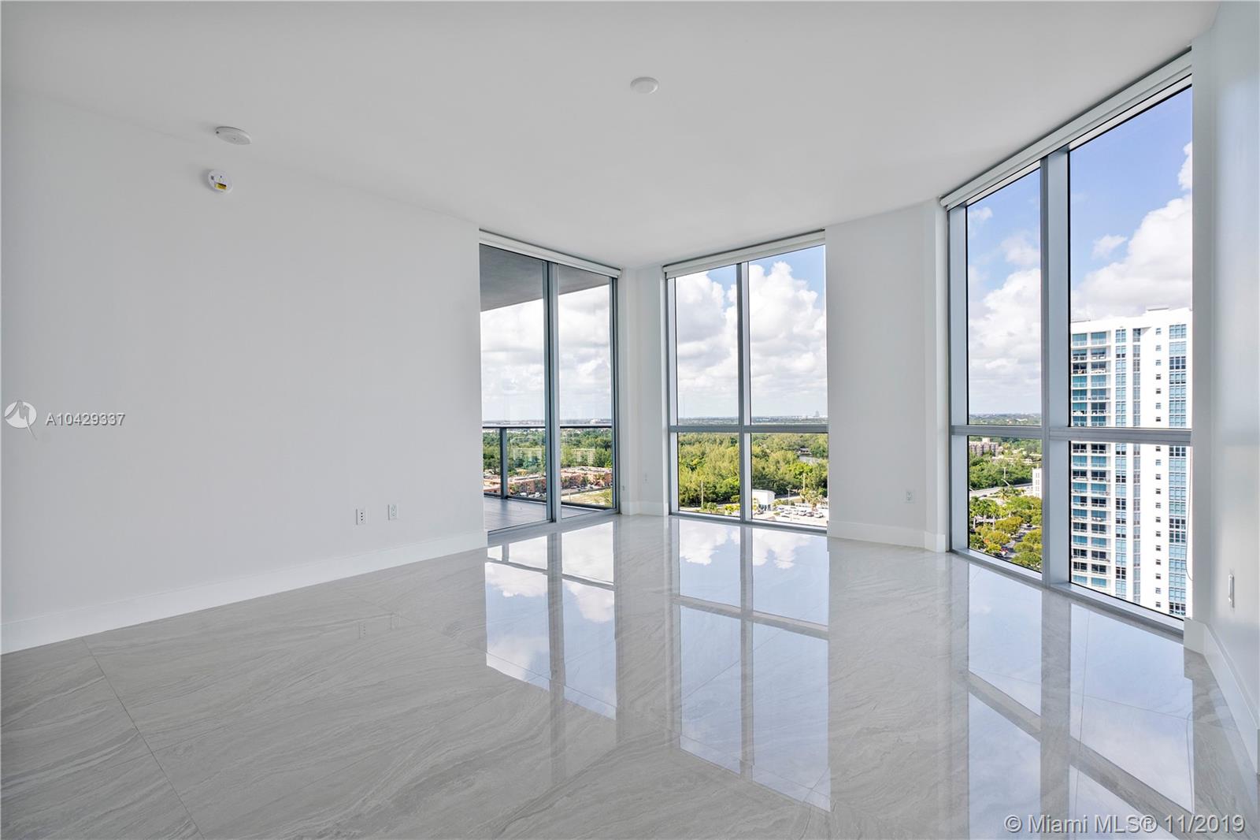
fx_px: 560
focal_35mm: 16
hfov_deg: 96.7
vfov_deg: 73.7
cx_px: 630
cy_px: 420
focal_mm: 16
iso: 320
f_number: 8
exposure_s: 1/400
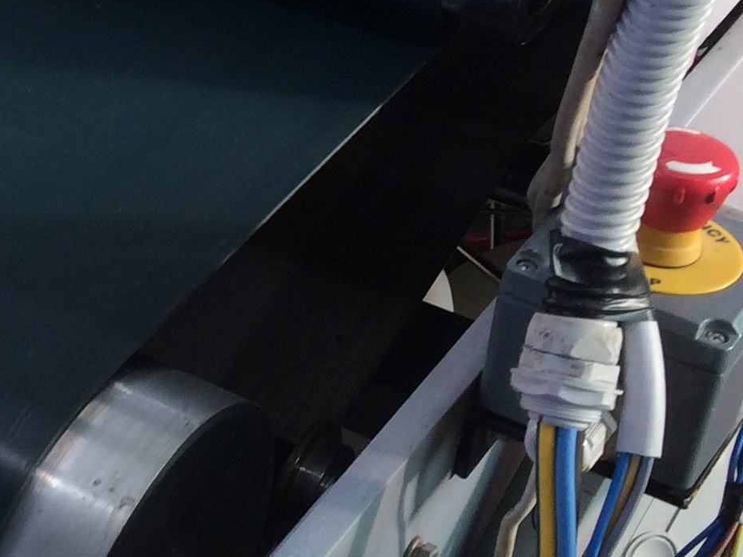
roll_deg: +0.2
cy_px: 118
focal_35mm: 102
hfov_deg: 17.4
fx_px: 2189
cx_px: -366
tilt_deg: -32.7
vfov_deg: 14.4
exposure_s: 1/50
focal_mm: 4.15
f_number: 2.2
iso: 50
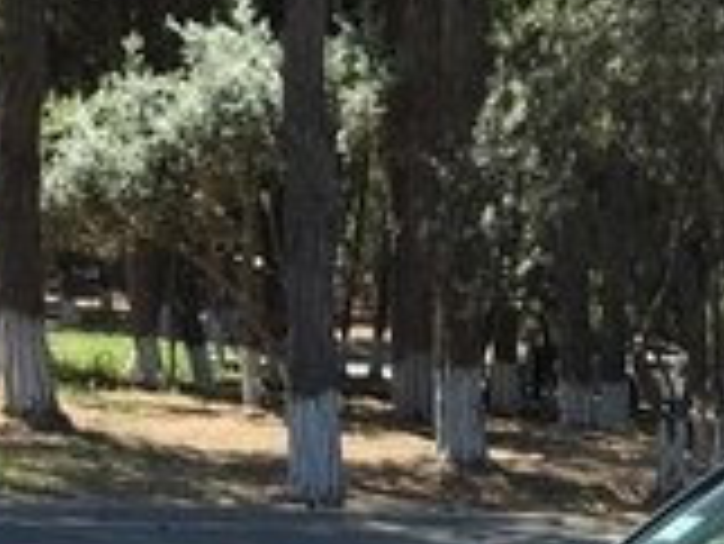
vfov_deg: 11.5
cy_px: 1005
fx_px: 2491
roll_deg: -4.5
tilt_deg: -13.4
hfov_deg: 16.1
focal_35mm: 119
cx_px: 769
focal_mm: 4.15
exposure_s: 1/574
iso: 25
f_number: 2.2
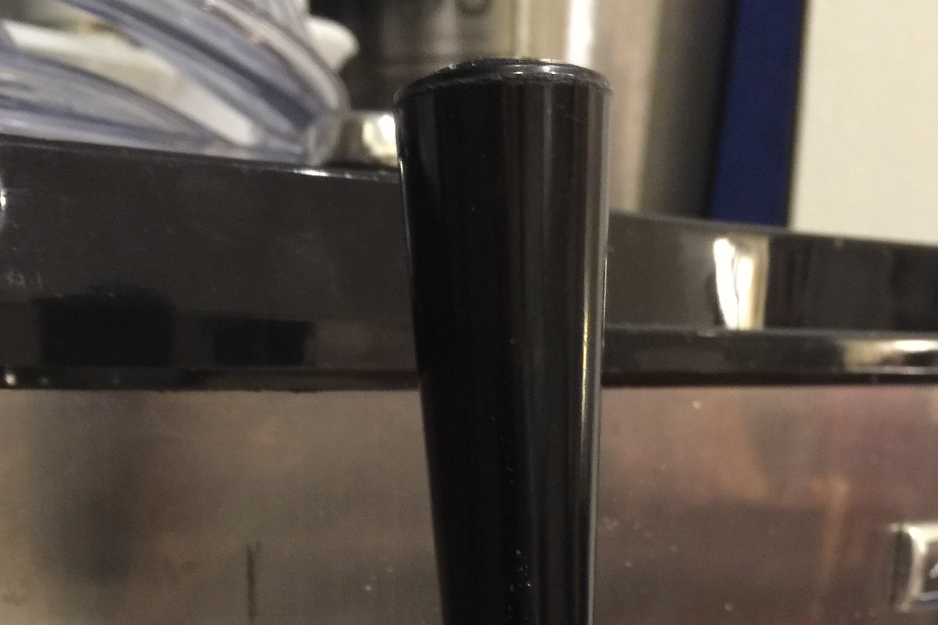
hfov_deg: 33.9
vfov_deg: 21.3
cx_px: 409
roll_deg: -2.8
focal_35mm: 59
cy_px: 763
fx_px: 1537
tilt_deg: -11.6
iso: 80
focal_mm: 4.15
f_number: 2.2
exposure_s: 1/4
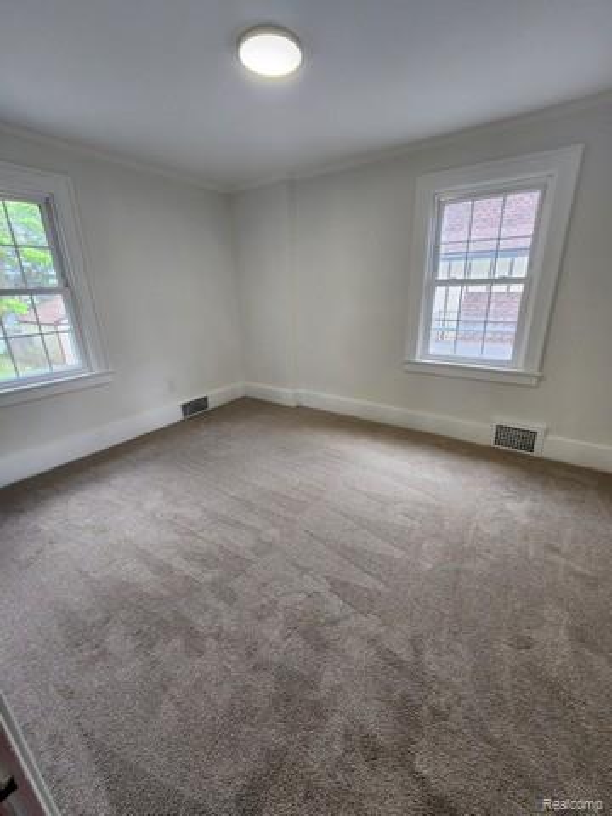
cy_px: 408
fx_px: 306
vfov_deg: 106.2
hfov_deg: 89.9
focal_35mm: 13
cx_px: 306
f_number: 2.2
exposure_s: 1/60
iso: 64
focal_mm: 2.2
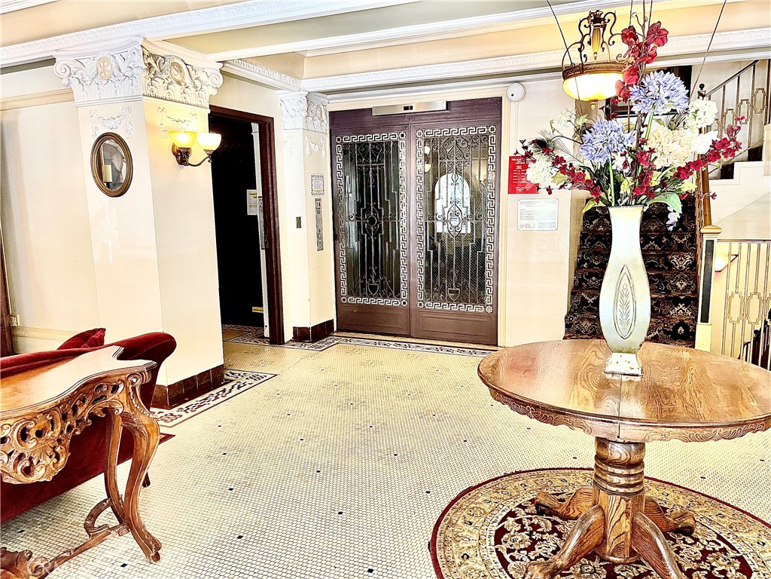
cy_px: 290
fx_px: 557
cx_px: 386
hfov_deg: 69.4
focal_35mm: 25
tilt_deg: -9.6
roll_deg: +1.0
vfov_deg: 54.9
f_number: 1.6
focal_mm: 5.1
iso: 160
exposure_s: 1/60
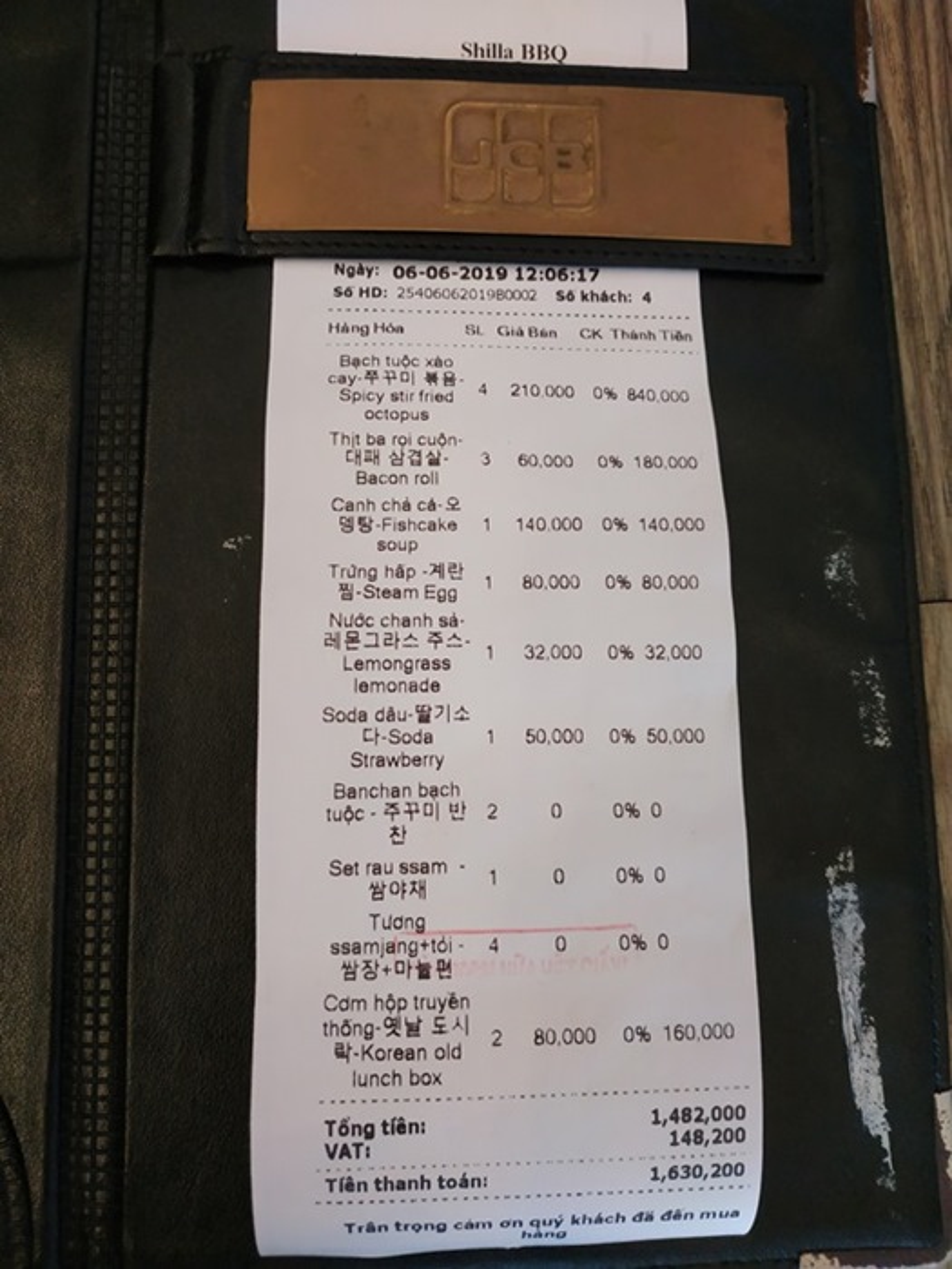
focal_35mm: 24
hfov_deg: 56.8
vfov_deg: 71.6
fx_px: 880
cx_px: 476
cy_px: 634
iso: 400
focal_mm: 3.94
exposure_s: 1/25
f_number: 1.9
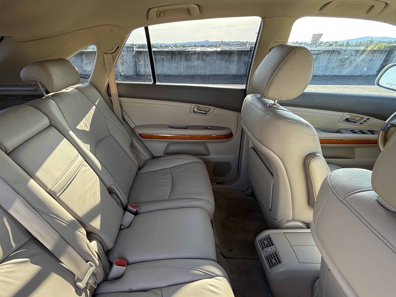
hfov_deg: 86.6
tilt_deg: -28.6
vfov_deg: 71.5
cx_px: 157
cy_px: 161
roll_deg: -0.1
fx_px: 206
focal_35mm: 18
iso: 80
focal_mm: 2.22
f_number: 2.2
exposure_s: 1/99
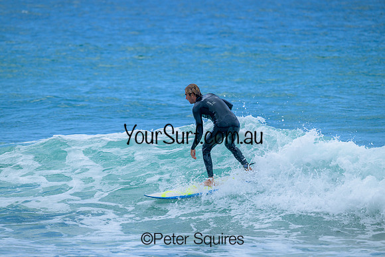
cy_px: 128
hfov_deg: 6.2
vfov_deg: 4.2
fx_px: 3530
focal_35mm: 330
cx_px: 192
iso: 250
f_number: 7.1
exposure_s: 1/2000
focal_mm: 330
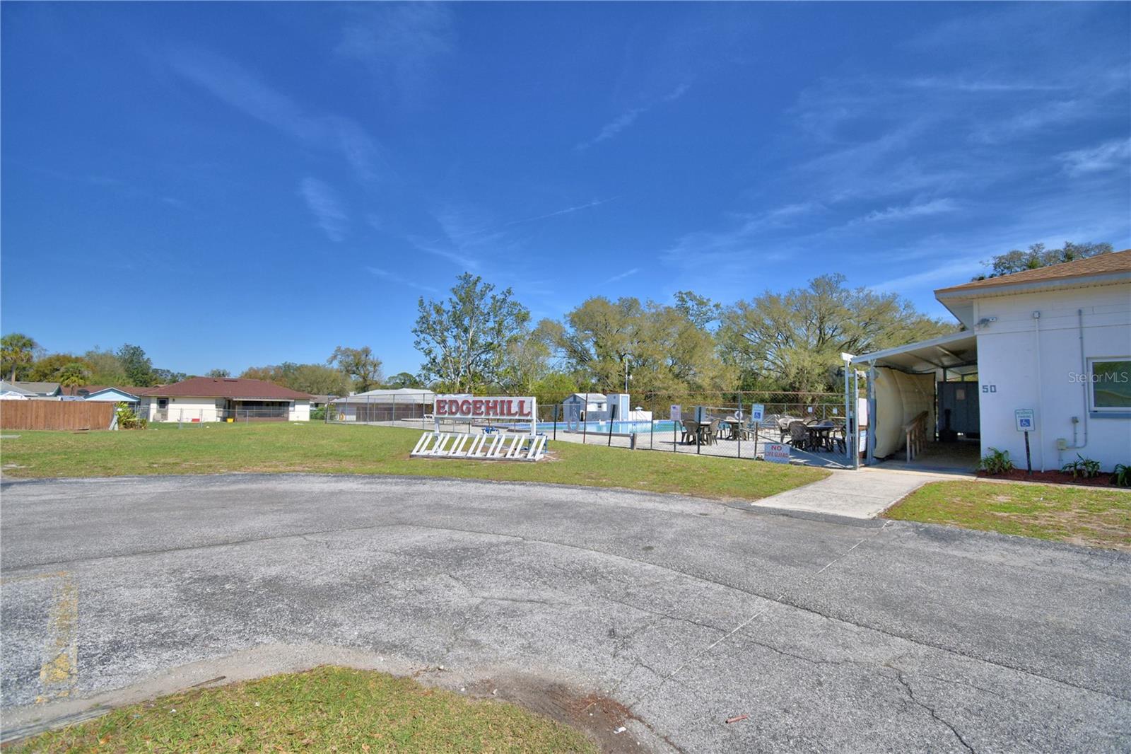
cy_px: 377
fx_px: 471
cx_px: 566
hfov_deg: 100.4
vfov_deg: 77.3
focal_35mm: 15
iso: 100
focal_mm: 10
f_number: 4.5
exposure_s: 1/2000
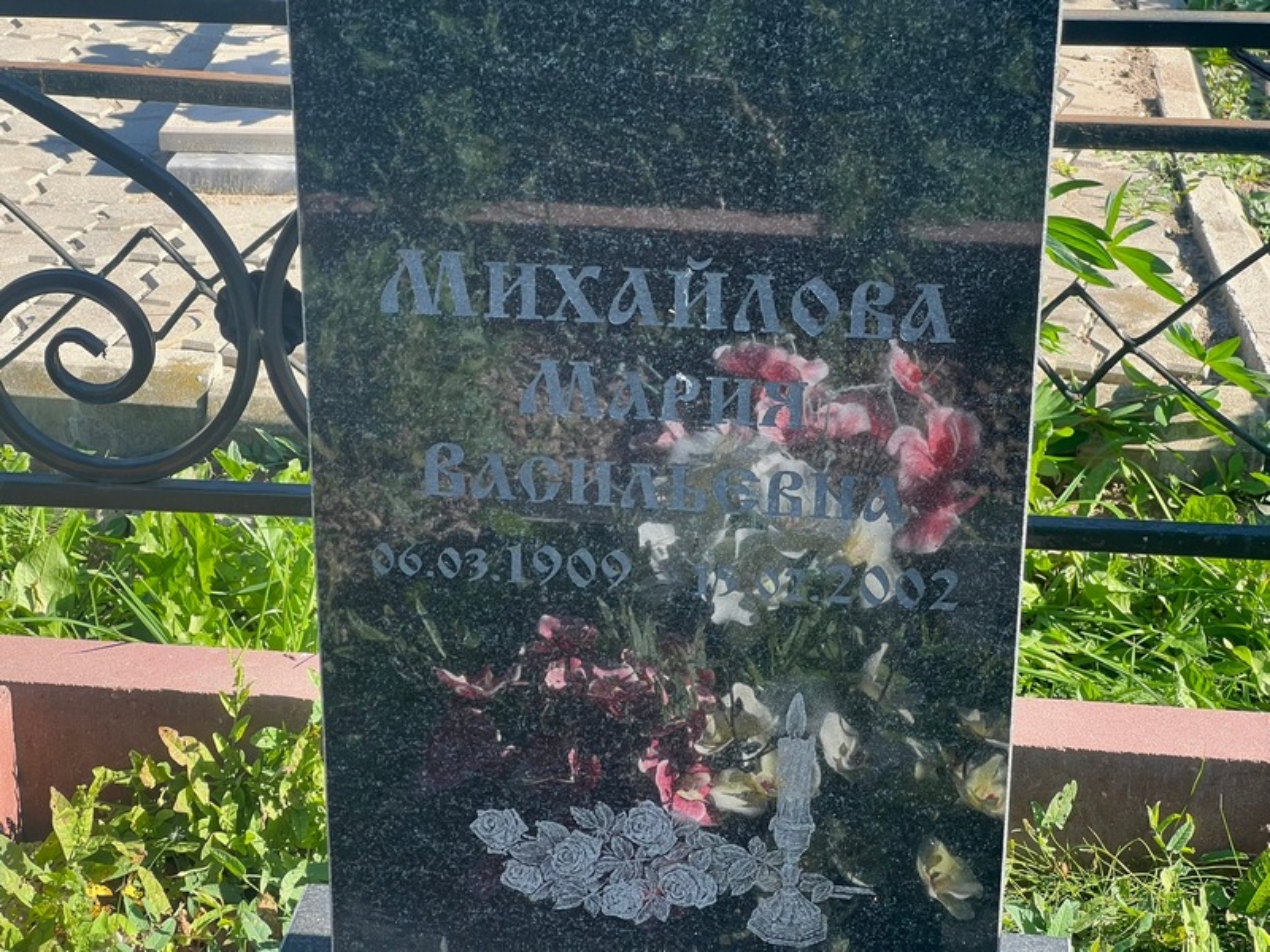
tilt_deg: -22.9
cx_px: 635
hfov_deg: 25.3
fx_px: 2825
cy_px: 476
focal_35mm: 77
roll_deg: -1.6
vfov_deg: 19.1
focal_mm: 9
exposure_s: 1/163
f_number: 2.8
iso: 32
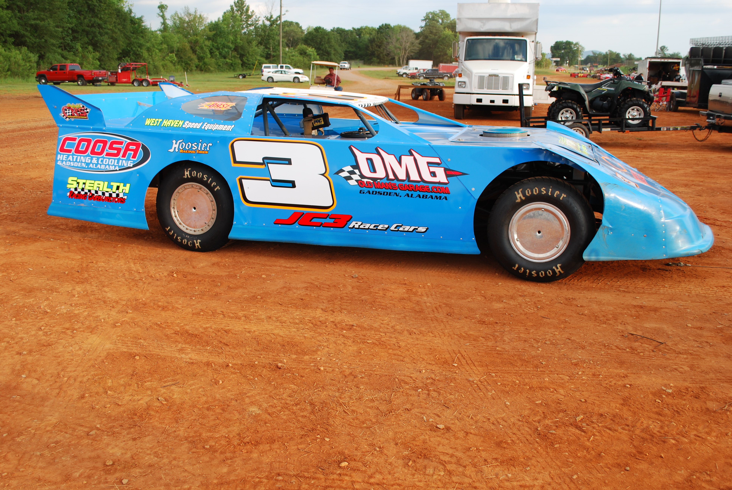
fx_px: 733
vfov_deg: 37.0
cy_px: 245
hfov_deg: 53.1
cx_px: 366
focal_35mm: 36
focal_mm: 24
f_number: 5.6
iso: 100
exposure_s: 1/125
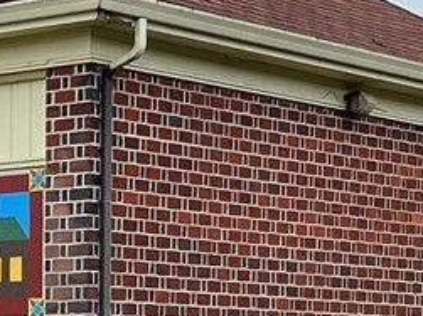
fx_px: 2028
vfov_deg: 8.8
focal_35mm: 166
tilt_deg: -0.7
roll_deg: -0.9
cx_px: -47
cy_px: 383
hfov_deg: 11.7
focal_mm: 5.7
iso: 50
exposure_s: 1/909
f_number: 1.5
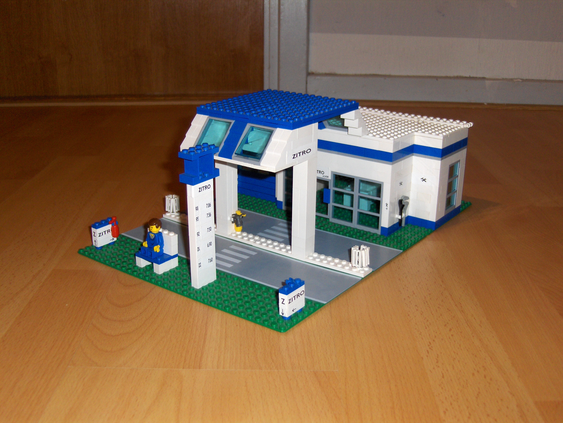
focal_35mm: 38
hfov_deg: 48.9
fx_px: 619
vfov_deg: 37.8
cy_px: 212
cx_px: 282
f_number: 2.8
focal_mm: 8.4
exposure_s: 1/60
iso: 100
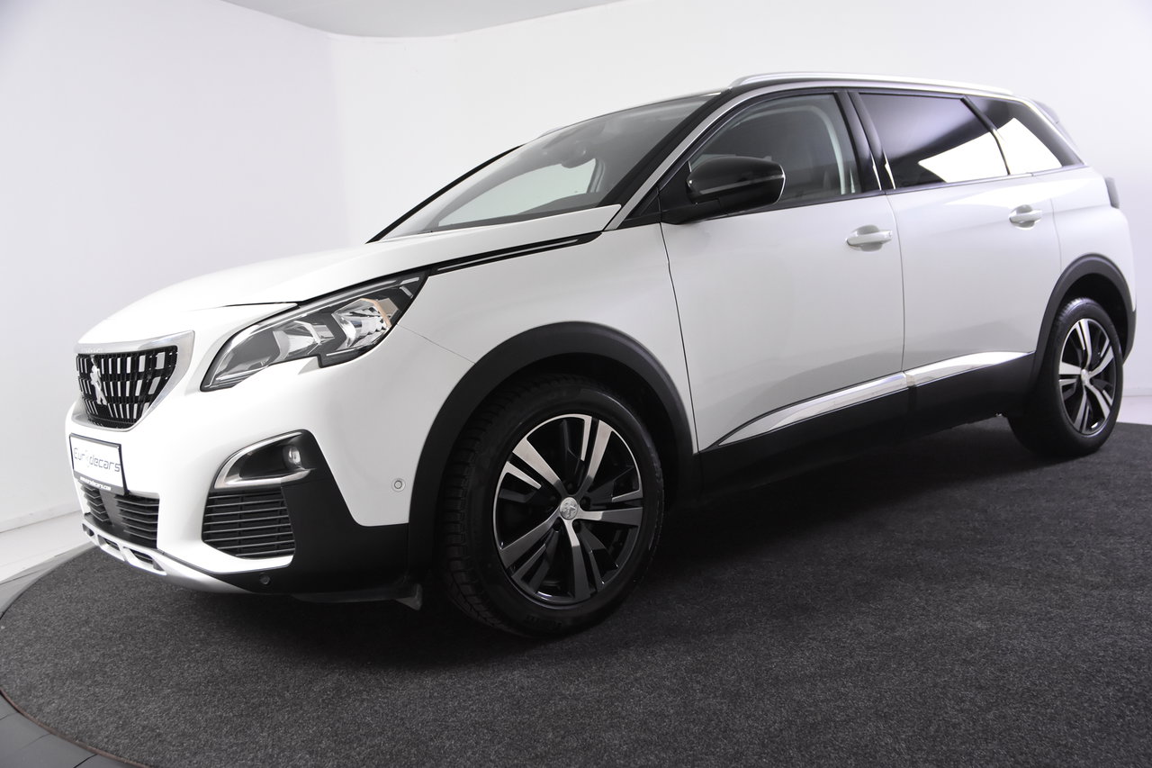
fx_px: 1152
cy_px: 384
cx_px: 576
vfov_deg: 36.9
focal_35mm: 36
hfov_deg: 53.1
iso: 1600
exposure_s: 1/80
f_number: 4.5
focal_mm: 24
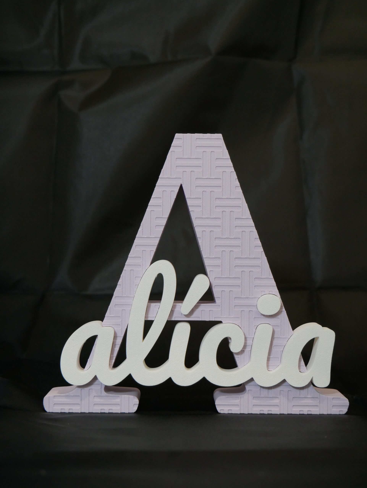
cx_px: 184
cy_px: 244
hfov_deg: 26.1
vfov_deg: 34.3
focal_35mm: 56
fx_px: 791
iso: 1600
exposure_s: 1/60
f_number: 4.7
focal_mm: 28
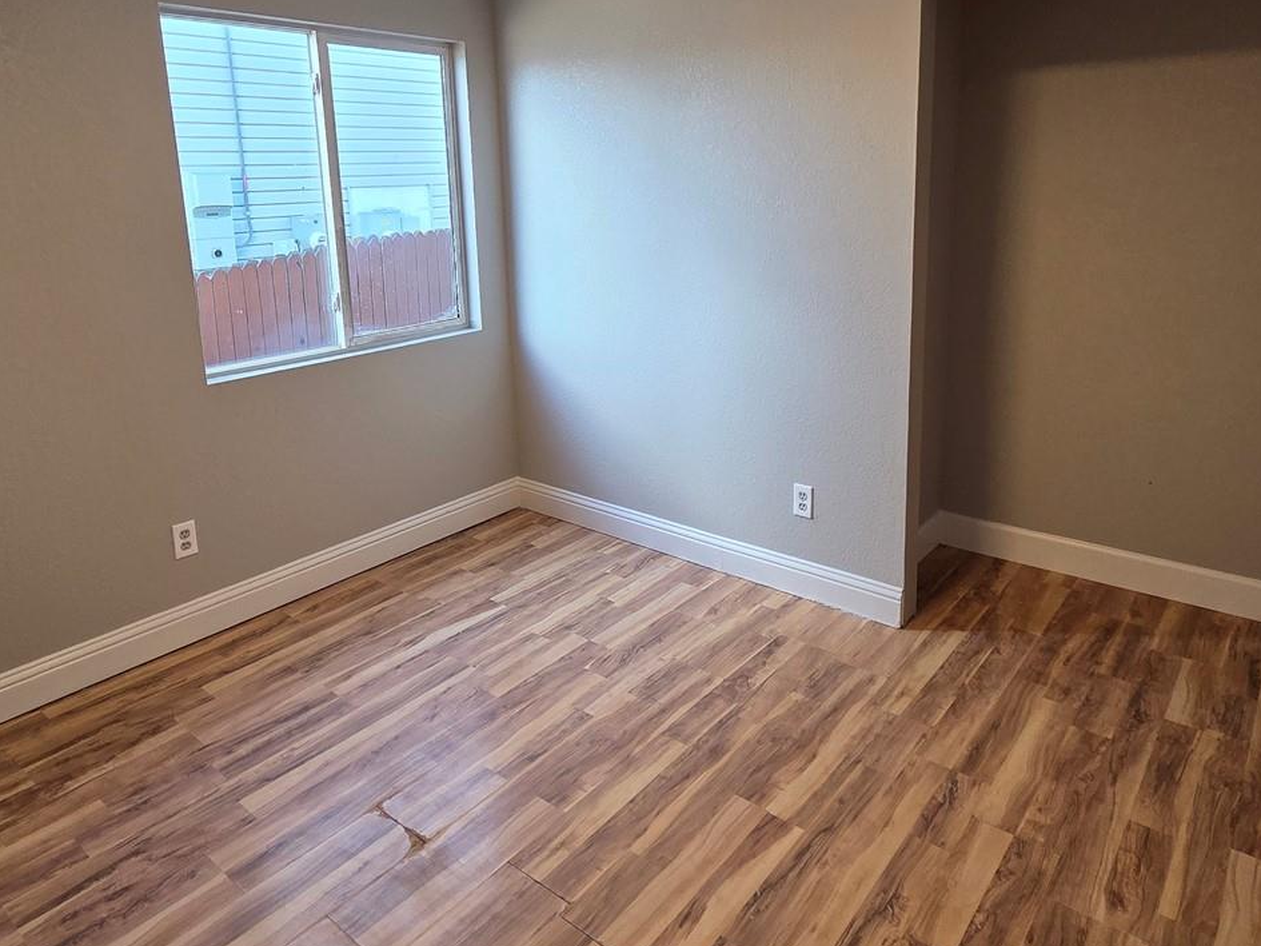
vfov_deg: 60.2
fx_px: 802
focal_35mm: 22
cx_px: 638
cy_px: 346
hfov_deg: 76.4
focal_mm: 2.2
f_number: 2.2
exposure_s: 1/120
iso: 200
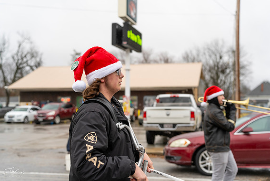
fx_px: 345
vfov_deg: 29.3
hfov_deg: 42.7
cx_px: 136
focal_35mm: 46
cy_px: 90
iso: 250
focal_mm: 45
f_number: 2.8
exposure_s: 1/640
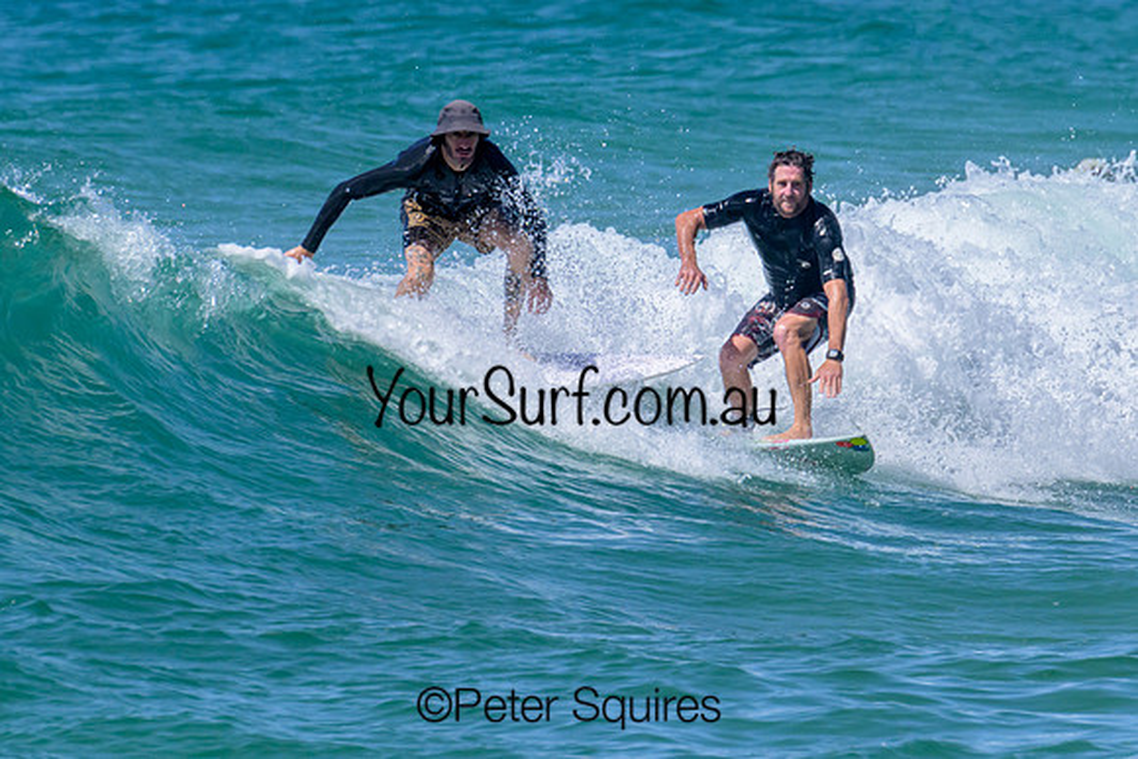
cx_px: 709
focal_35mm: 1087
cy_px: 294
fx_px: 34361
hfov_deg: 1.9
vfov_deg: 1.3
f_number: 16
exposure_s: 1/2000
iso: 1250
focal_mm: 800
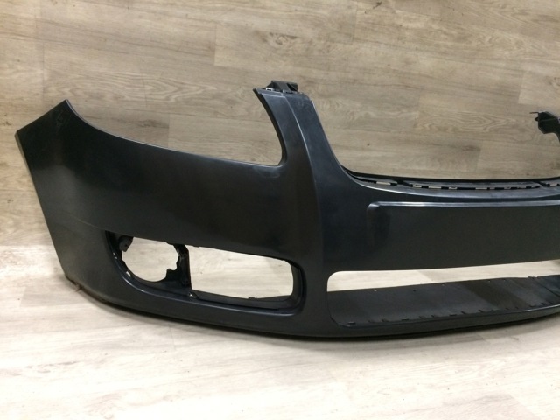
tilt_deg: -14.4
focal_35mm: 29
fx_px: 469
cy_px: 210
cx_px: 280
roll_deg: -4.6
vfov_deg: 48.2
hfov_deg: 61.7
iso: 320
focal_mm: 4.15
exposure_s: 1/17
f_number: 2.2
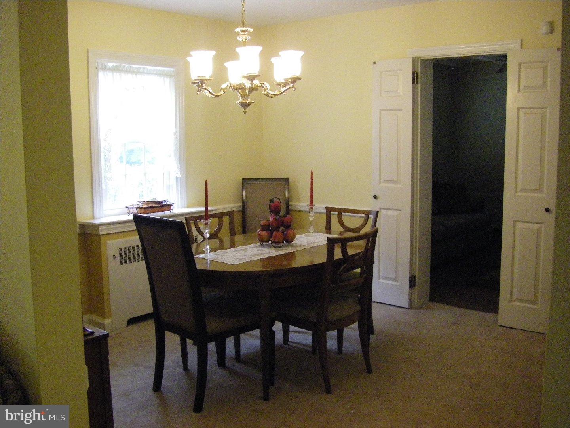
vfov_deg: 37.7
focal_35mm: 38
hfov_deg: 49.0
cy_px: 214
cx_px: 285
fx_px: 626
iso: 800
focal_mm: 6.3
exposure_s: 1/40
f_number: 3.5
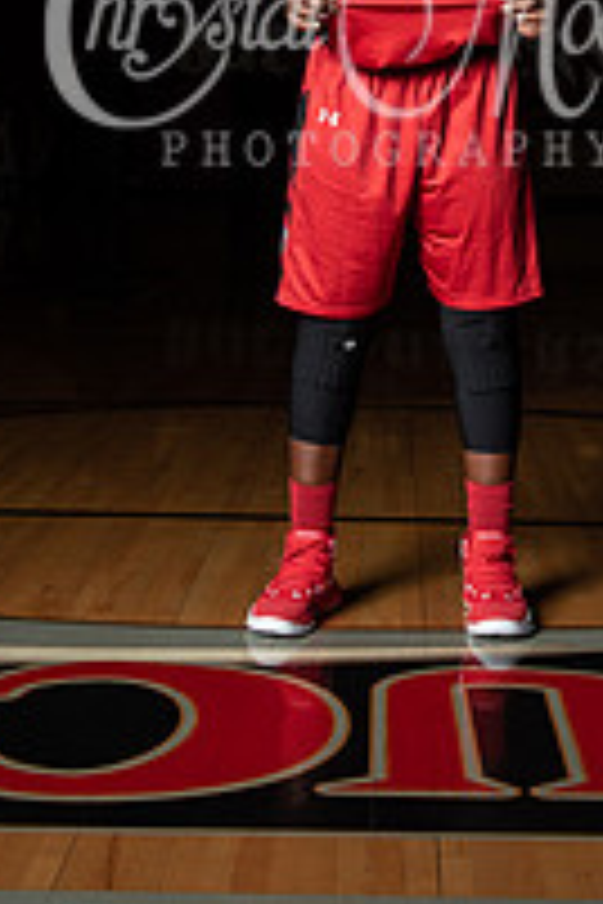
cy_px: -58
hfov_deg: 17.9
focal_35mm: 76
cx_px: 428
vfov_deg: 25.0
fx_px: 1909
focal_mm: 34
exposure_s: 1/200
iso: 320
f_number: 14
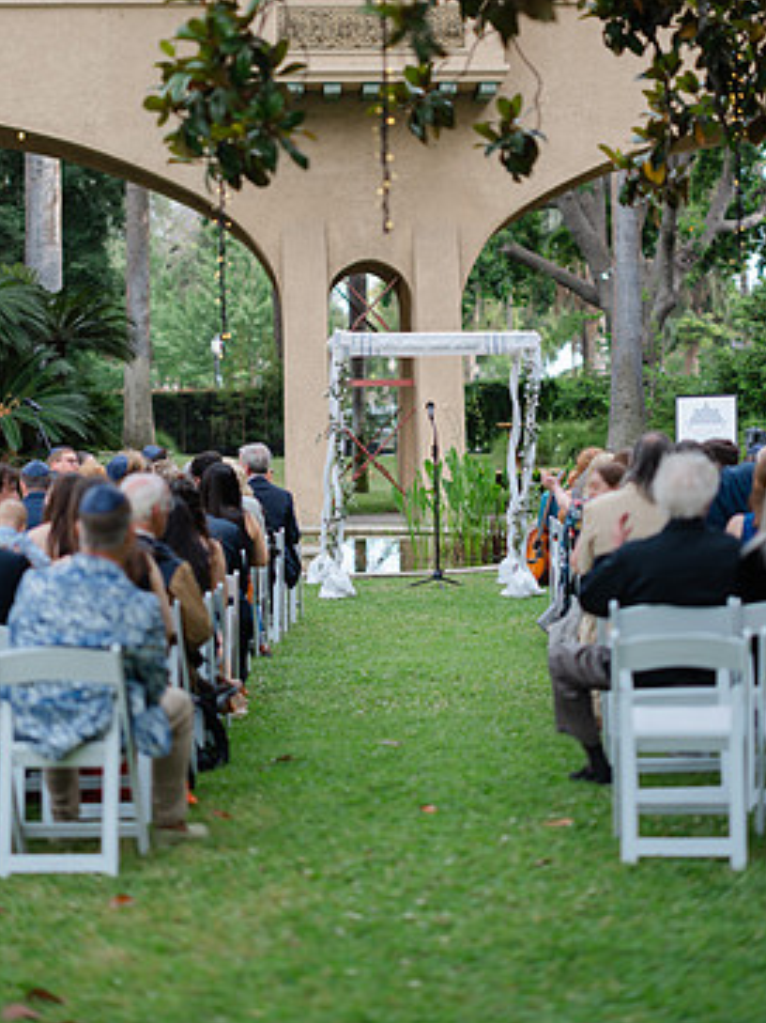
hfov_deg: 18.9
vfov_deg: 25.0
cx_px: 418
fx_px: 2303
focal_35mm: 78
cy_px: 400
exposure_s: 1/640
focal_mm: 80
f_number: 1.7
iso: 80
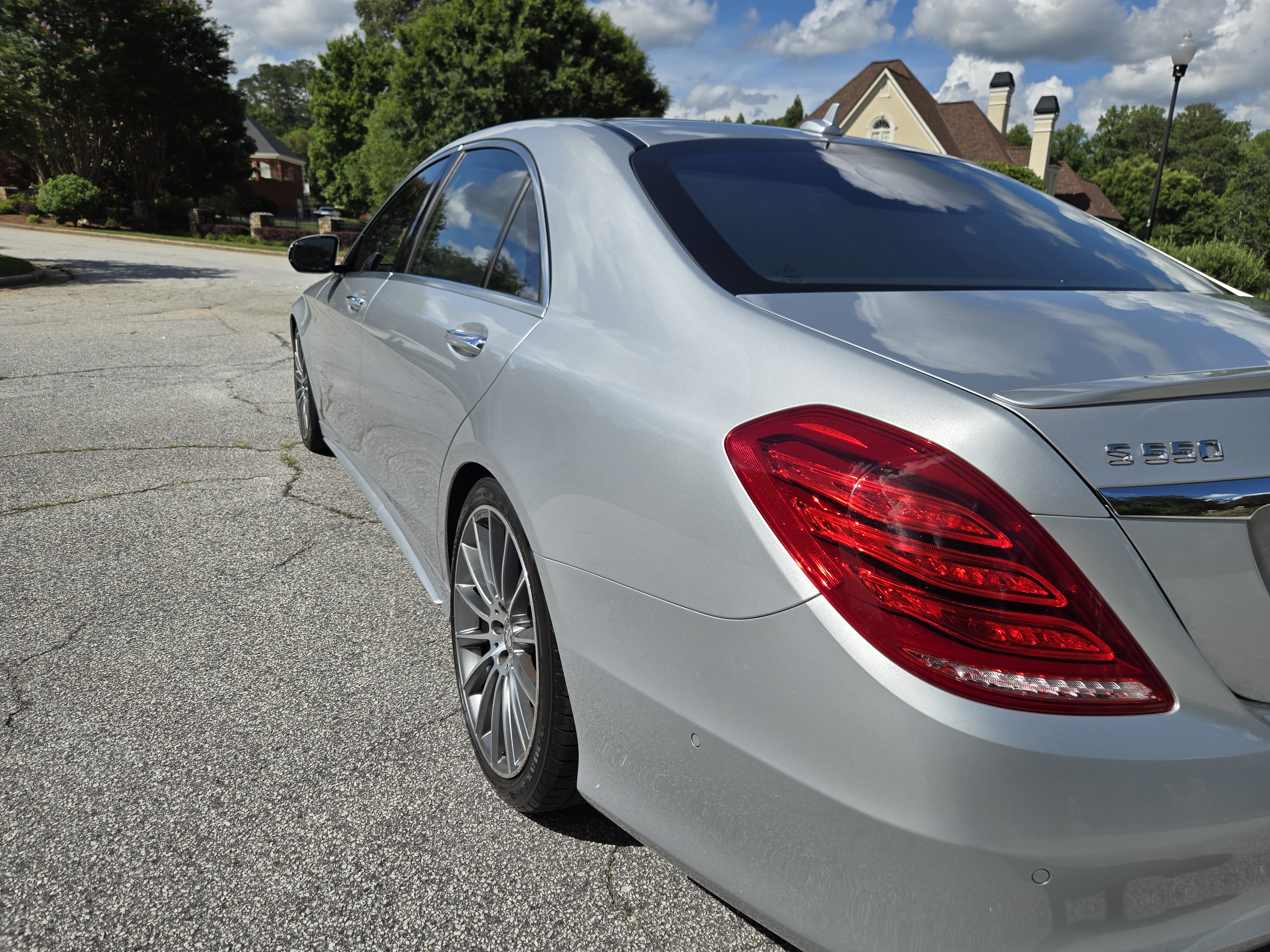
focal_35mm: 23
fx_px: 844
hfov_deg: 73.9
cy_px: 476
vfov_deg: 58.9
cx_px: 635
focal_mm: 5.4
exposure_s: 1/3211
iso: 25
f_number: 1.8
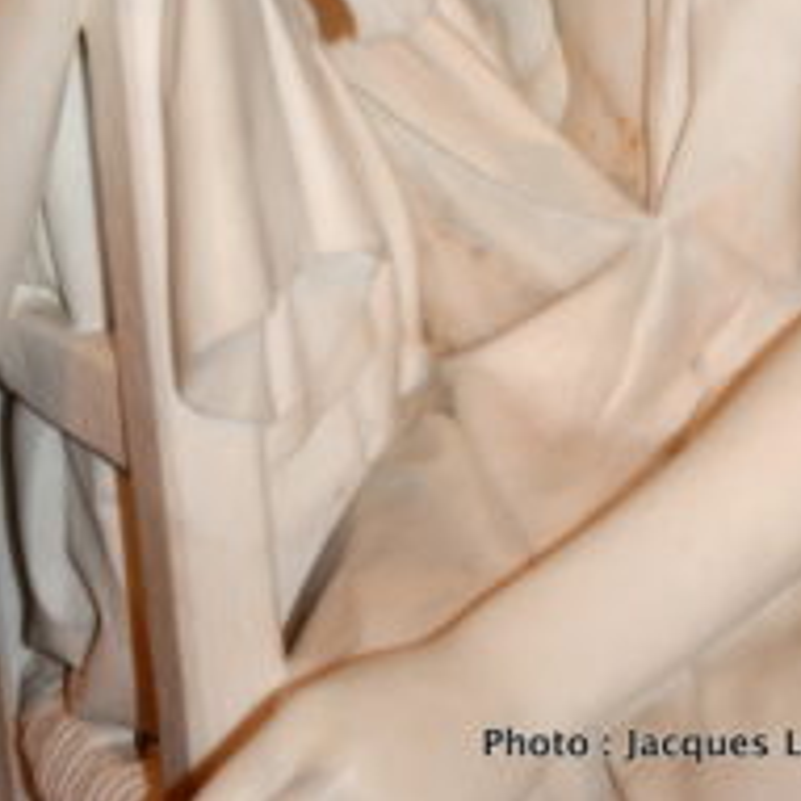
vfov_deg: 13.3
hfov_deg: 13.7
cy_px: -243
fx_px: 3325
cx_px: 526
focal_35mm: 127
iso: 640
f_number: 4.5
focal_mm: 38
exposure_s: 1/60
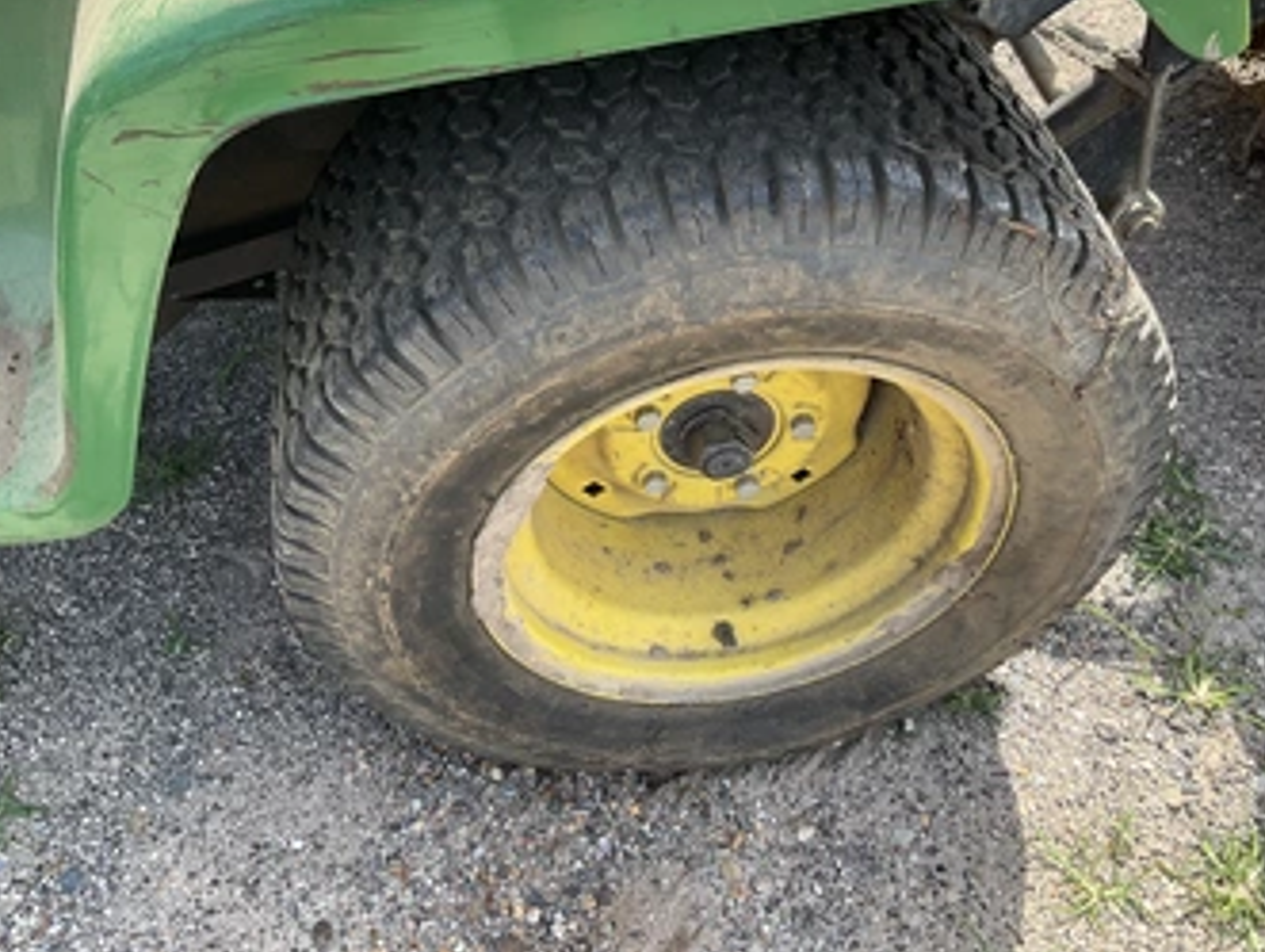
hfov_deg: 52.5
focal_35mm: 35
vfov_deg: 40.7
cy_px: 401
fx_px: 1280
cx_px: 707
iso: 25
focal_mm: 3
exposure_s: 1/280
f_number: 1.8
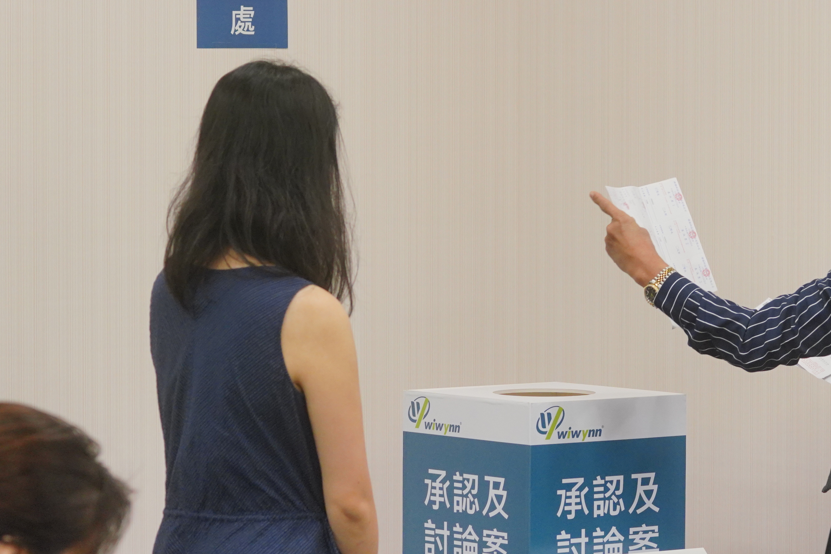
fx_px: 3970
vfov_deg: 8.0
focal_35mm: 172
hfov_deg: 11.9
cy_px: 280
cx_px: 573
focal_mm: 77
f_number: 5
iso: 1600
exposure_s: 1/200
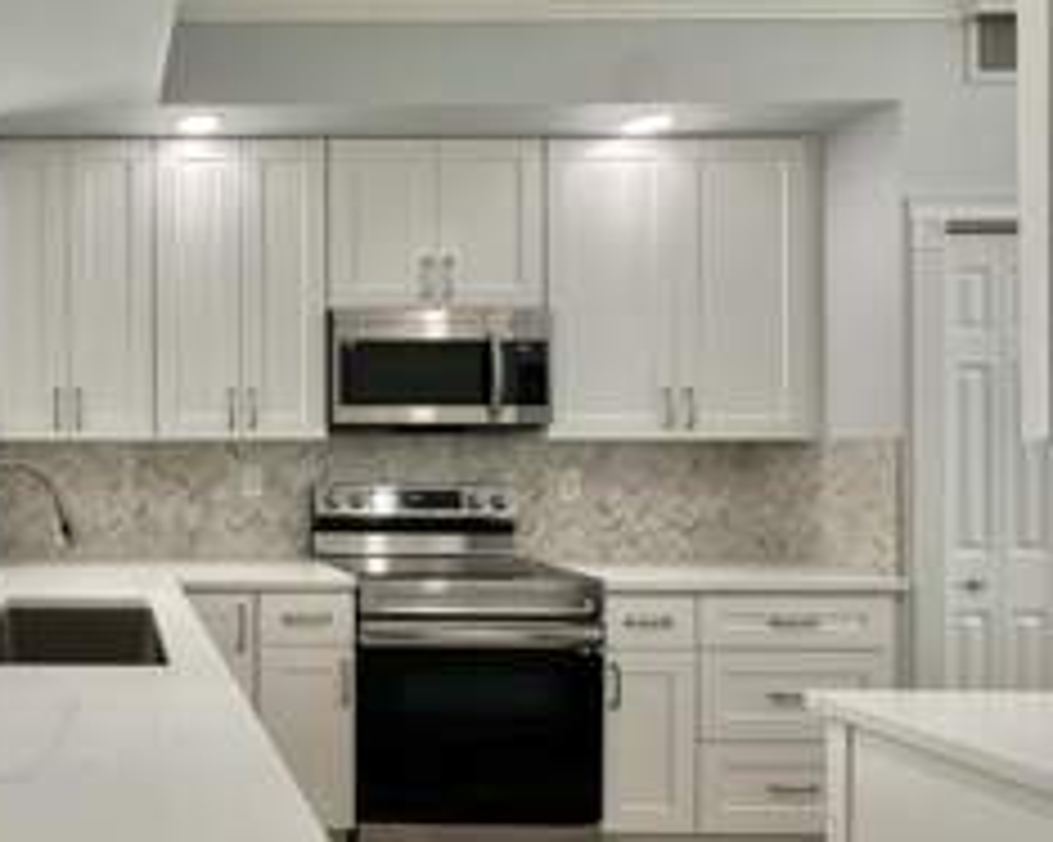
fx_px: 872
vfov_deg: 51.5
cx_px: 81
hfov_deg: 53.4
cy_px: 439
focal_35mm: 28
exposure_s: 1/120
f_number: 2.2
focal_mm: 2.22
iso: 40
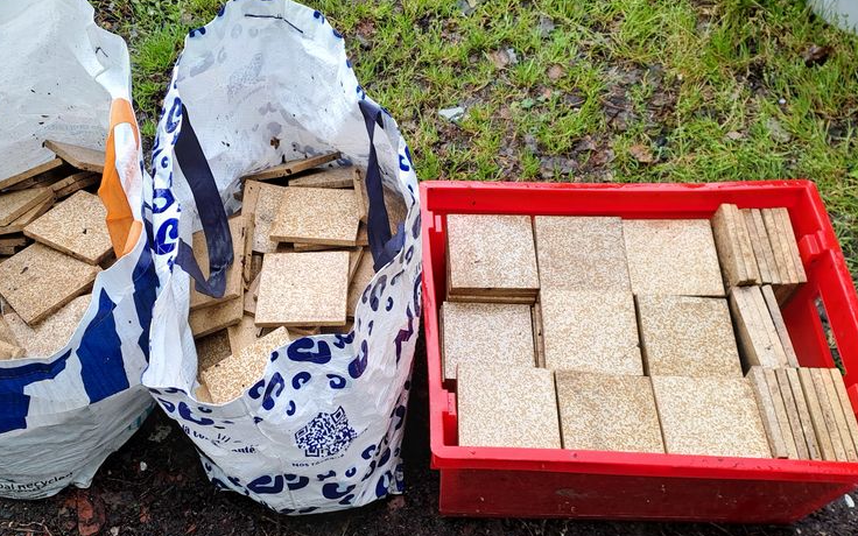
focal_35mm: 36
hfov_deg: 53.7
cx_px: 350
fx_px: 842
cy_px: 298
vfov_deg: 35.3
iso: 32
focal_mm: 4.65
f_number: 1.8
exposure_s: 1/100
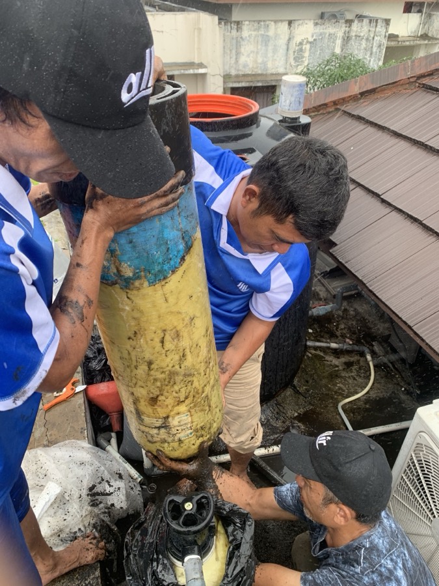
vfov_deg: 67.3
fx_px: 440
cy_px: 293
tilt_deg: -34.6
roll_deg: -1.3
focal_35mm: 26
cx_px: 220
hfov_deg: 53.1
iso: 32
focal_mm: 4.25
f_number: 1.8
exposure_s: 1/122
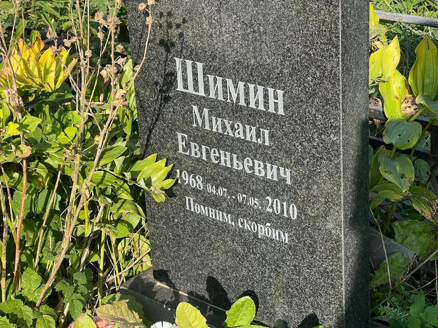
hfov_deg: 25.3
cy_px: 164
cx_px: 219
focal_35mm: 77
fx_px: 974
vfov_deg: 19.1
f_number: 2.8
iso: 32
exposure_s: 1/282
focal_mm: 9
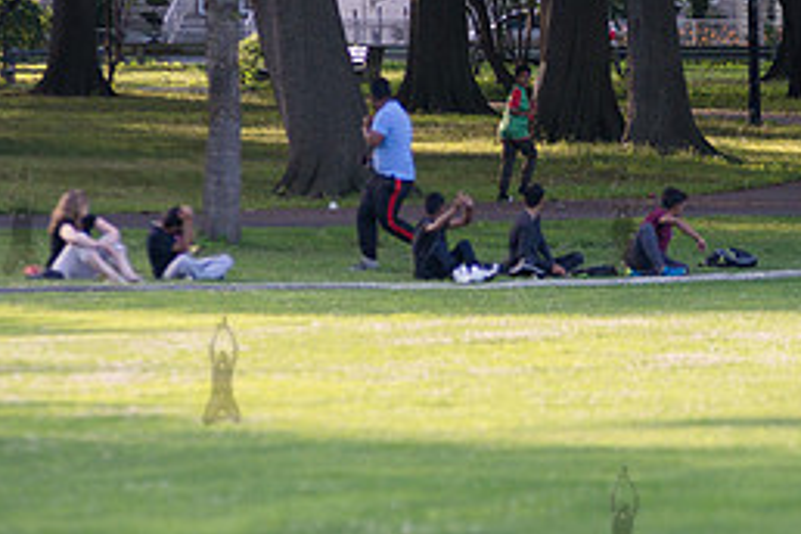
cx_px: 621
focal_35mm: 348
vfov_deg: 4.0
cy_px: 219
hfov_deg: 5.9
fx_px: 7742
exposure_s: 1/2500
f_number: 2.8
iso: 400
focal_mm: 155
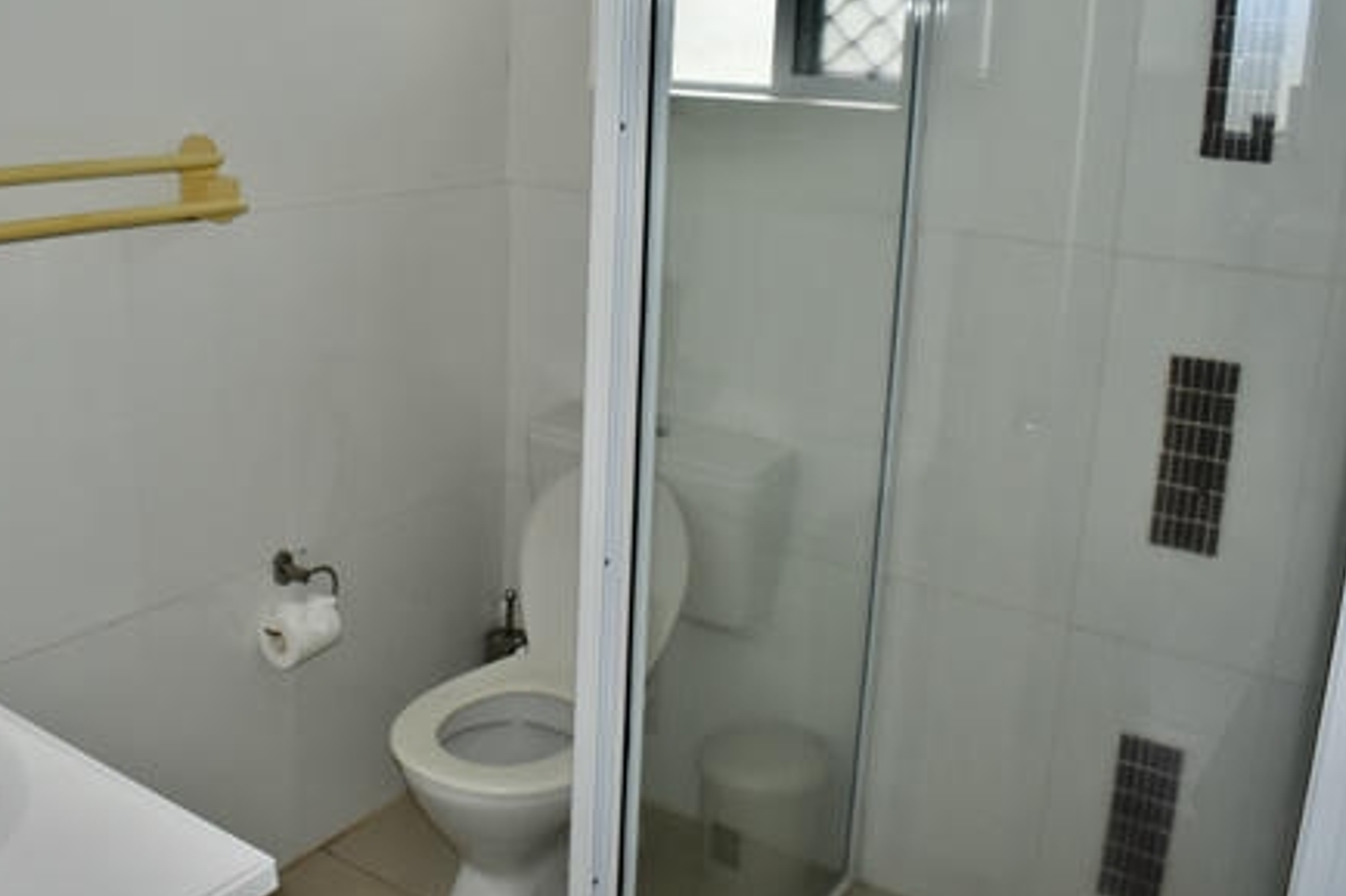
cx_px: 560
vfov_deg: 37.5
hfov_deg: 54.2
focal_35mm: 35
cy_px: 324
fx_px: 1308
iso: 720
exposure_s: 1/200
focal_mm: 18
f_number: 4.5
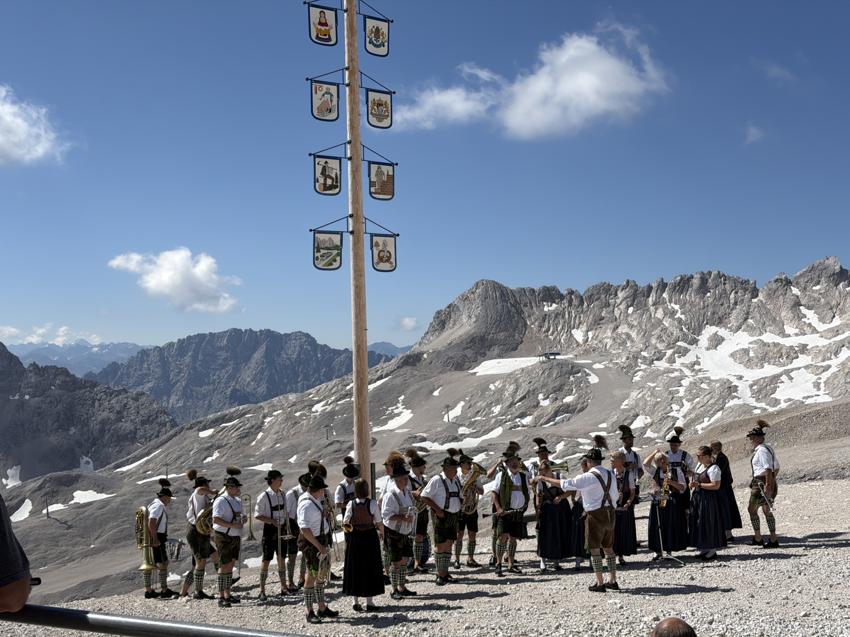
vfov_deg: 30.3
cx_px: 425
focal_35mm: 48
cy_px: 318
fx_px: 1179
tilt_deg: +1.8
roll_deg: +0.4
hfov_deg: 39.7
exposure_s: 1/8772
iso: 64
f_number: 1.78
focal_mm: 6.76
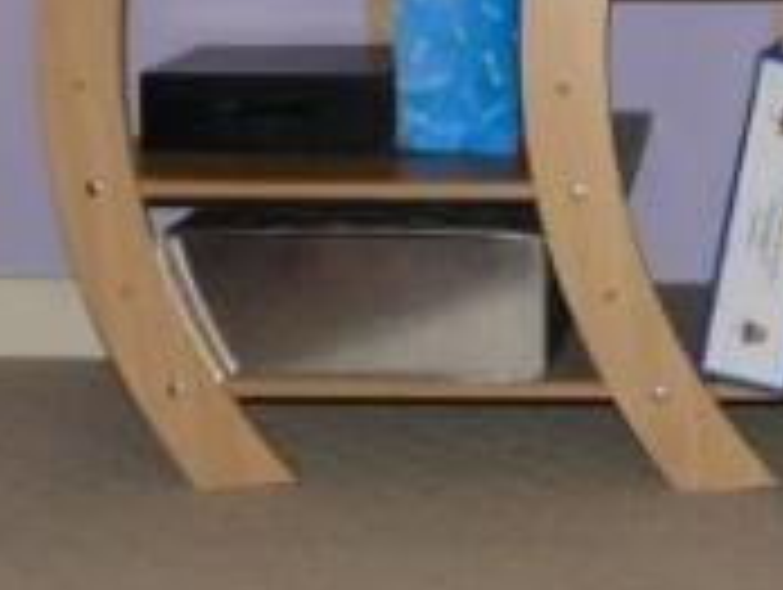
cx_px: 857
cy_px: -34
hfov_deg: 16.3
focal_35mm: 117
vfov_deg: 12.5
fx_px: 2650
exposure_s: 1/30
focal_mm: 7.4
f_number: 2.8
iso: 100
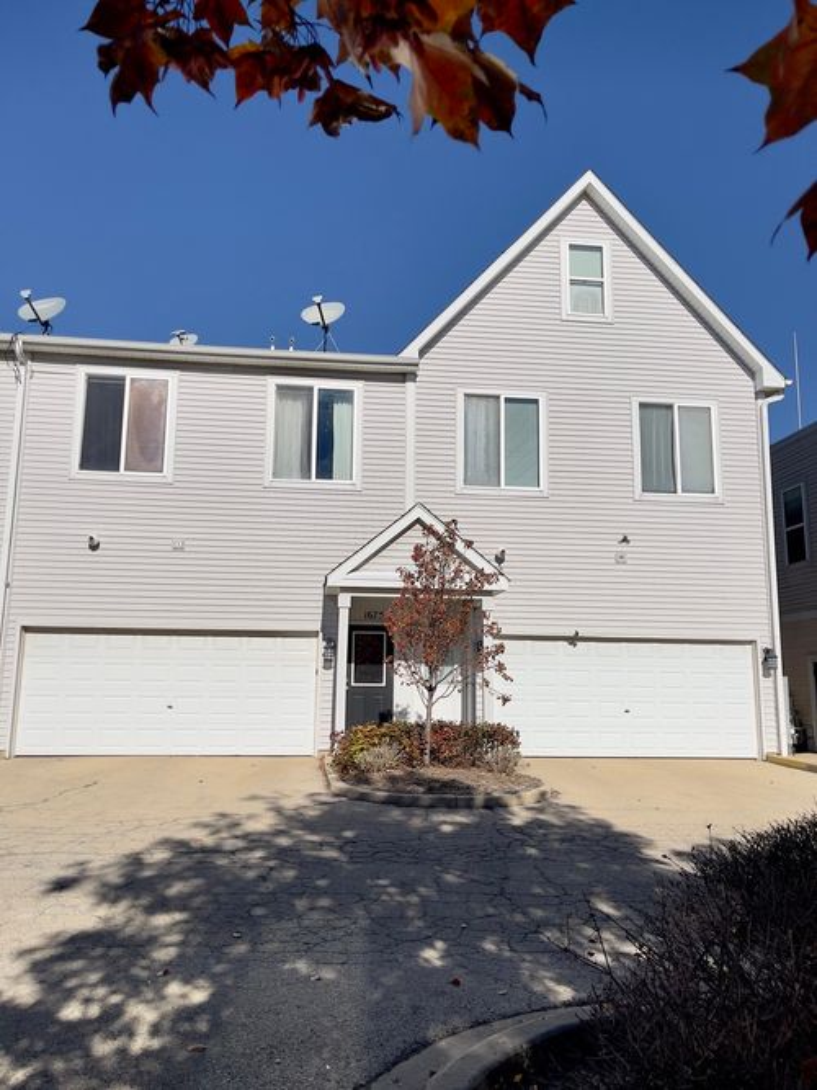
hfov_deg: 53.0
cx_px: 408
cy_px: 545
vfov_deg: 67.3
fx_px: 818
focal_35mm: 26
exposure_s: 1/9174
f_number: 1.6
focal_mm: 5.1
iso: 32
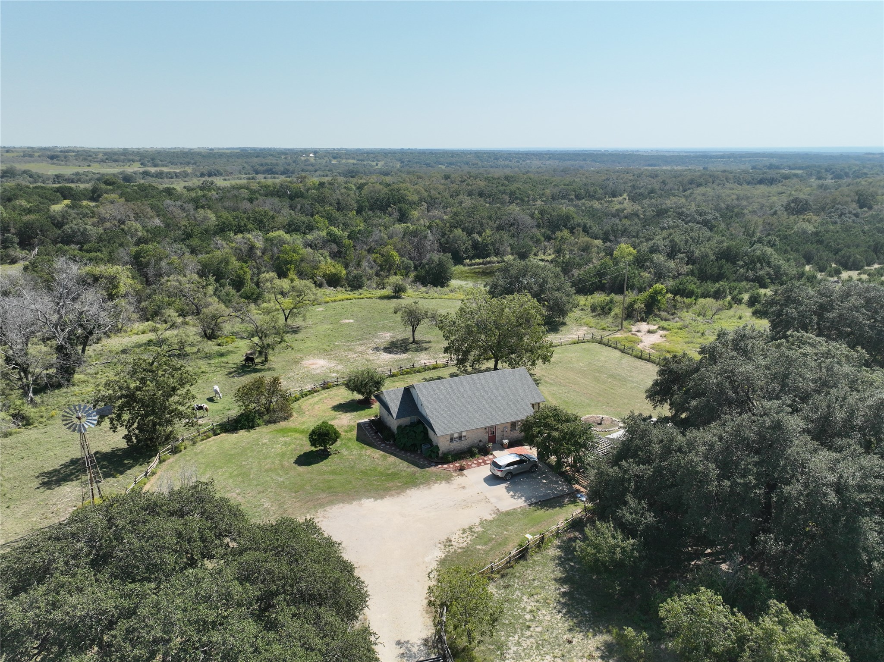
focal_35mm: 24
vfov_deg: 56.8
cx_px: 442
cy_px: 331
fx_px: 613
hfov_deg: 71.6
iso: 240
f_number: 2.8
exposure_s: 1/3200
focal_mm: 12.29
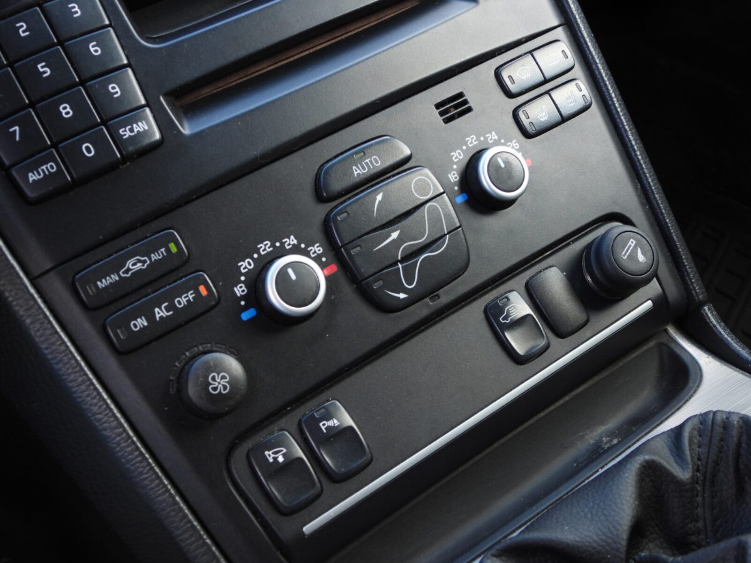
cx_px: 376
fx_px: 1020
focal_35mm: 47
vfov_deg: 30.9
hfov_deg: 40.4
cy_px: 282
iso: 100
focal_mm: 8.5
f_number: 3.2
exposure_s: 1/30
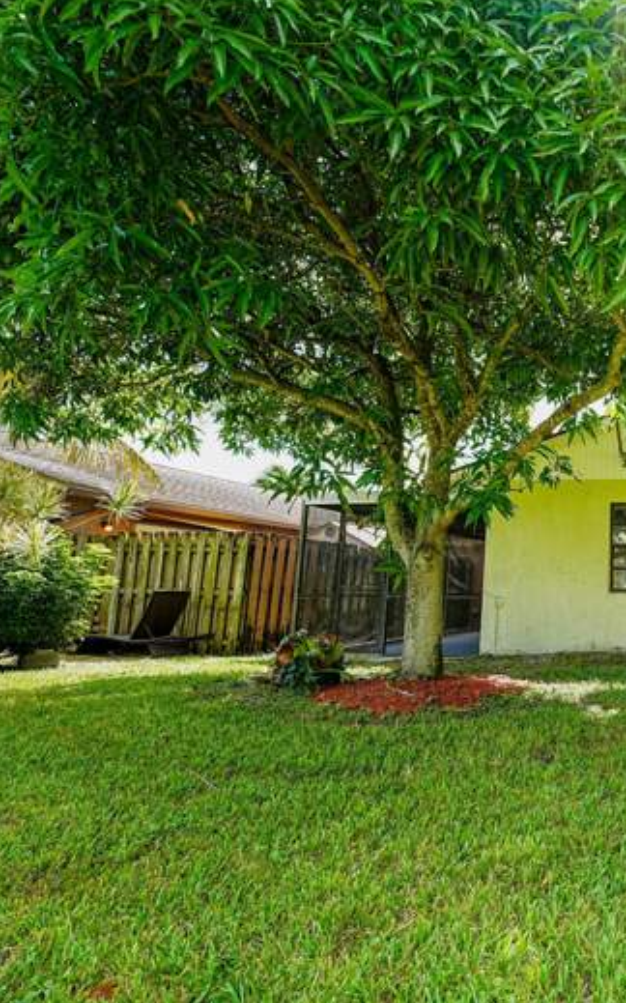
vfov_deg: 79.7
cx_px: 665
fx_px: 601
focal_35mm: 22
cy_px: 500
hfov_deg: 44.2
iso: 100
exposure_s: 1/80
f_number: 7.1
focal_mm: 14
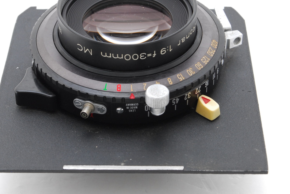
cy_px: 81
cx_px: 127
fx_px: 820
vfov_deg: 13.5
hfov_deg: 20.1
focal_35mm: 102
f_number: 16
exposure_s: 1/100
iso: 500
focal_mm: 55
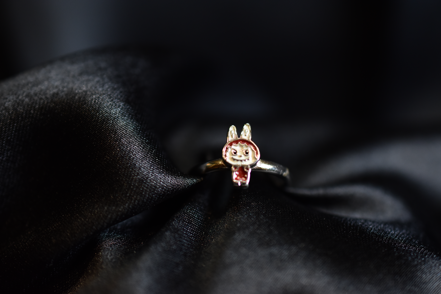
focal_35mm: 60
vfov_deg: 22.6
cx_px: 220
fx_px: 735
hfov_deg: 33.4
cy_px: 147
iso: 800
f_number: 3.3
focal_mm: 40
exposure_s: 1/160
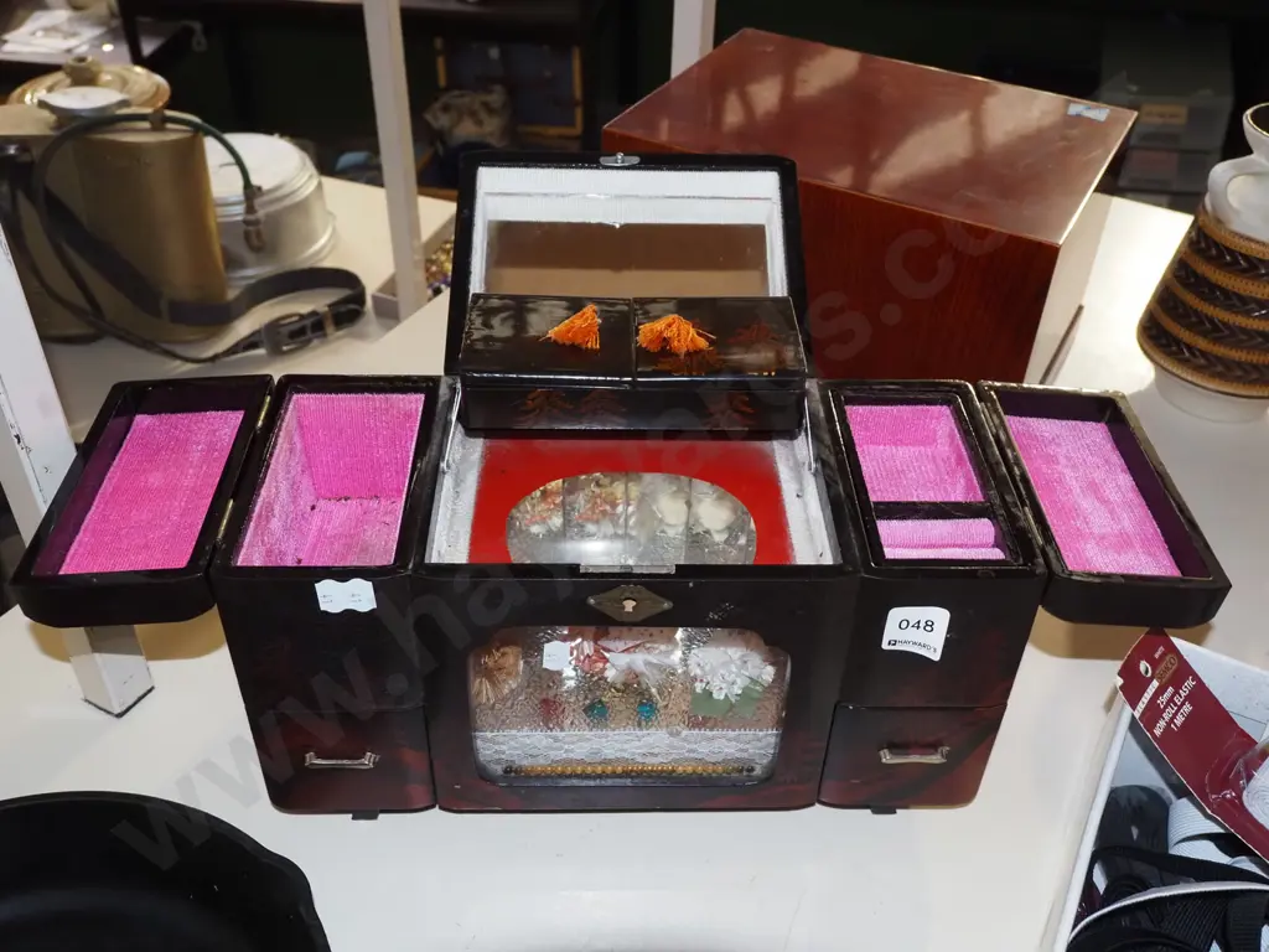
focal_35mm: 32
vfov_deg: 44.2
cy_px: 476
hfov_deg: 56.8
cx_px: 634
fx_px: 1173
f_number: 5.6
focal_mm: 16
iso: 2500
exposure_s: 1/60
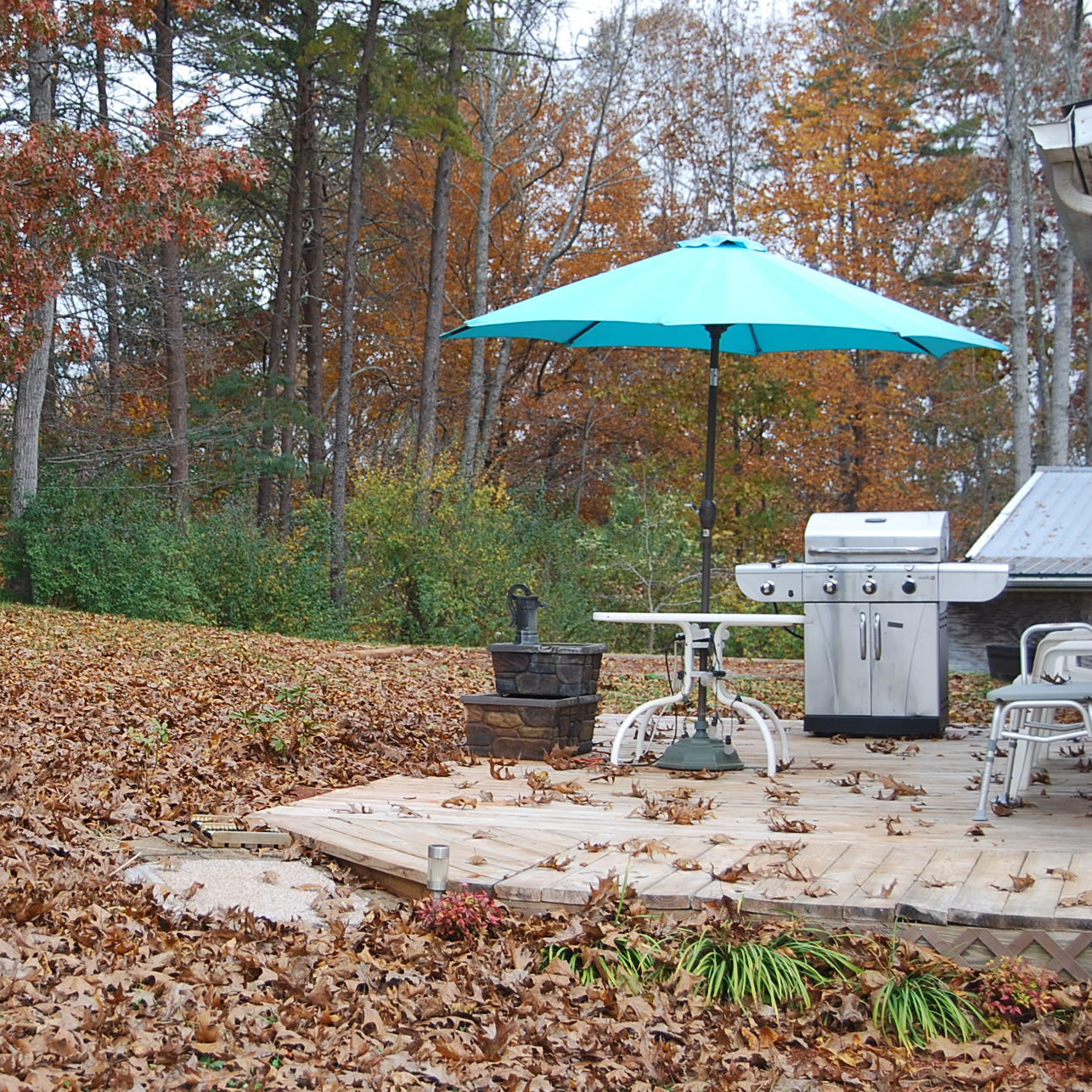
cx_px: 277
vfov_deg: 23.7
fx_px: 2605
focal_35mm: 73
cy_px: 548
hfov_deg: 23.4
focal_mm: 38
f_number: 5.6
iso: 100
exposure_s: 1/125
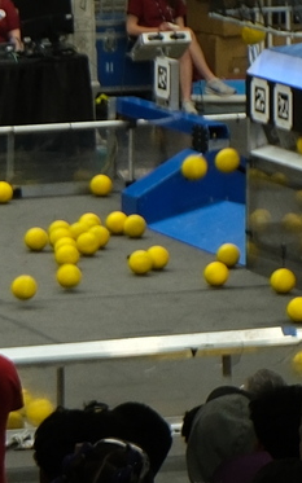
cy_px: 148
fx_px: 3452
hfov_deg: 4.8
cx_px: -657
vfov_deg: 8.0
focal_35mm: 262
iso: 400
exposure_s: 1/125
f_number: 4.9
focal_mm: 32.3
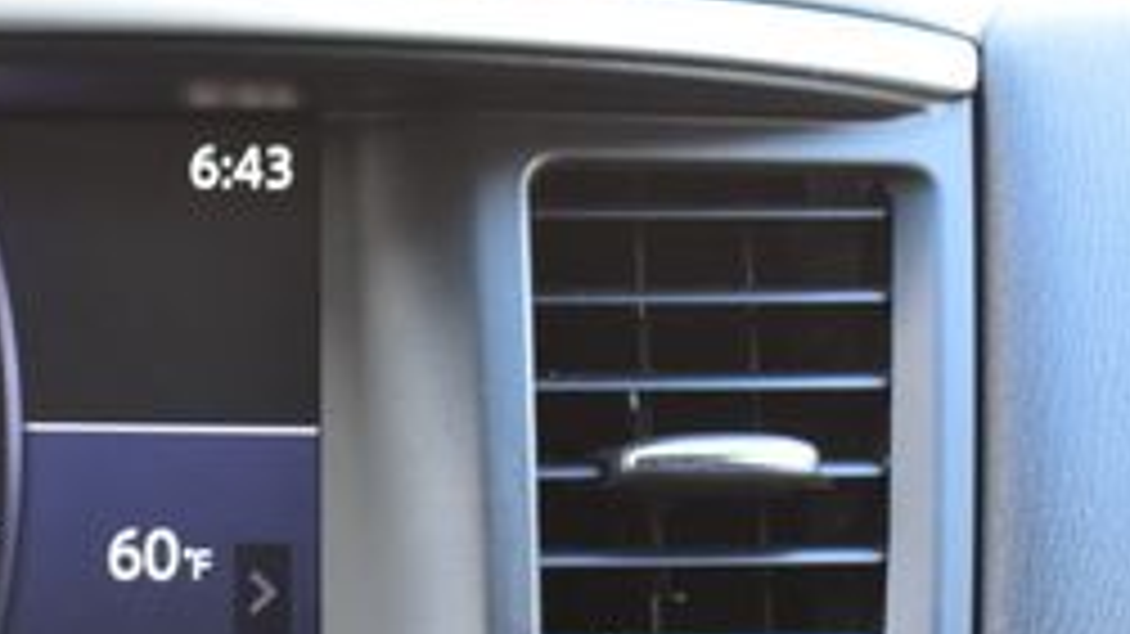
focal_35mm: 140
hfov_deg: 14.8
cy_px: 746
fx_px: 4204
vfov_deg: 8.5
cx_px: -207
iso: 450
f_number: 6.3
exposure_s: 1/15
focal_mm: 35
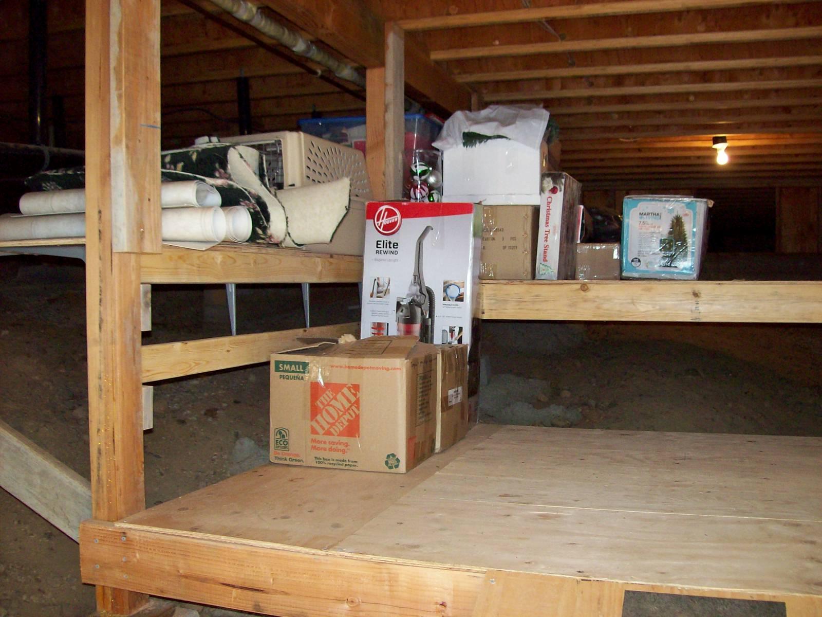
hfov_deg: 51.4
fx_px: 855
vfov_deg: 39.7
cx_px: 411
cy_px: 308
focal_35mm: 36
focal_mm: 6
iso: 140
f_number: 2.7
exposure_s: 1/64
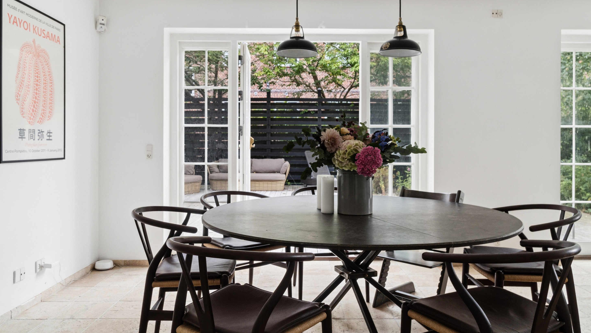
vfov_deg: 44.3
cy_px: 146
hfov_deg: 71.9
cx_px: 297
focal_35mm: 26
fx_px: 407
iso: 500
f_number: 8
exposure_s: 1/50
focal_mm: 16
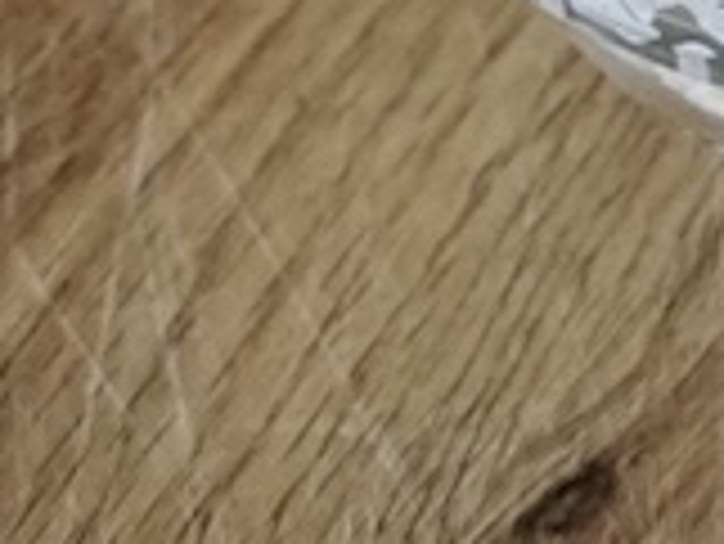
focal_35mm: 459
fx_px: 9607
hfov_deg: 4.1
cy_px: -762
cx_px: 2482
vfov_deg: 3.2
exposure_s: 1/160
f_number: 4.5
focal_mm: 40
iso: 3200
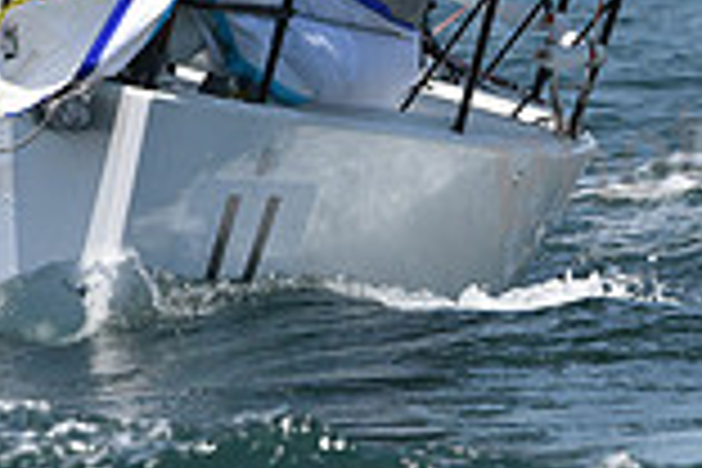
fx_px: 28994
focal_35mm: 1487
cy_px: -56
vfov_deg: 0.9
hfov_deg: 1.4
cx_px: 256
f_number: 8
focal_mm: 400
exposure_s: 1/1600
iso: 320
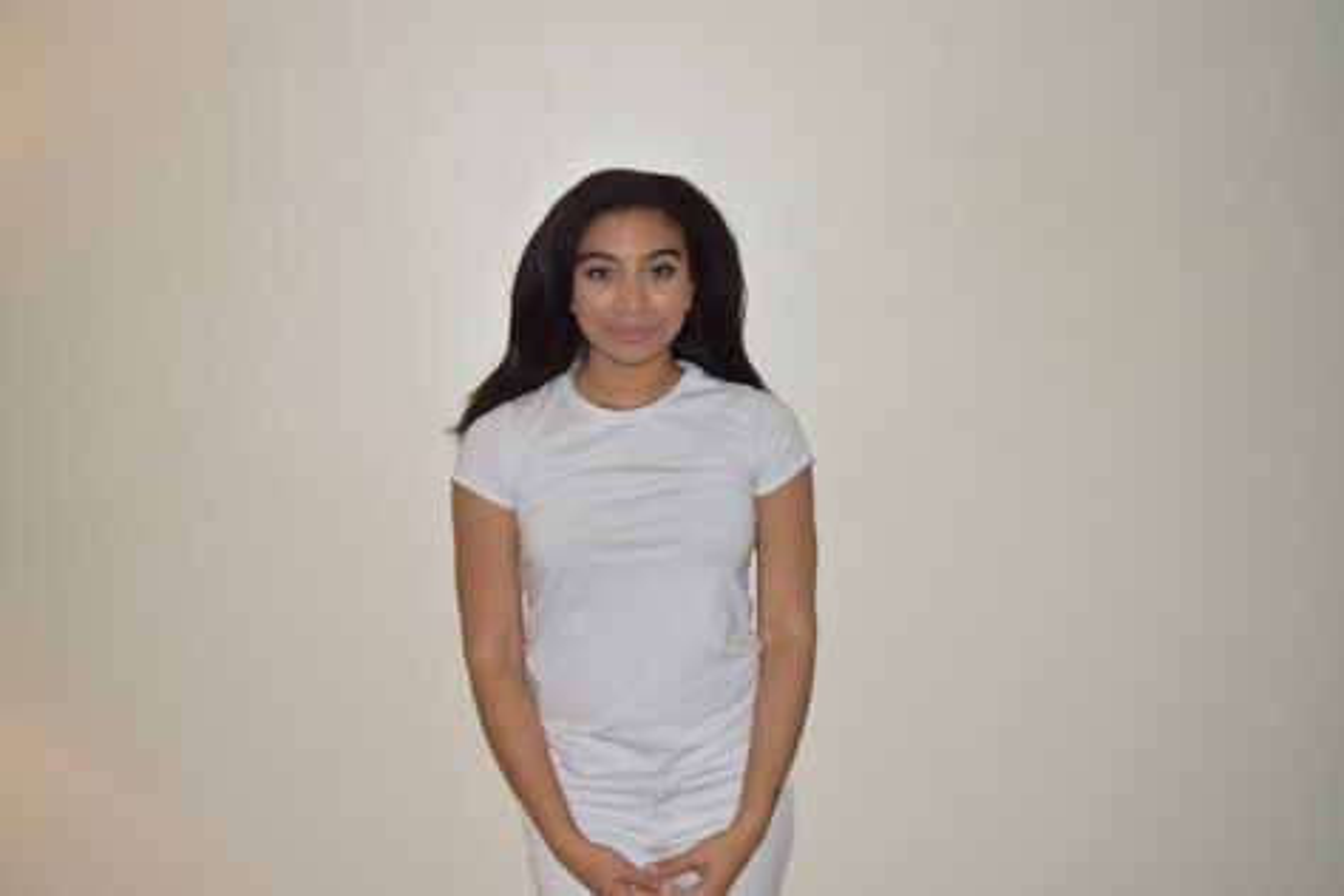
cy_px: 448
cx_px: 672
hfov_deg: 43.6
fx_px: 1680
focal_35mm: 45
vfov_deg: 29.9
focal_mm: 30
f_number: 4.2
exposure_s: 1/30
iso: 800
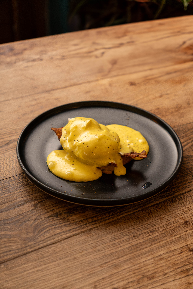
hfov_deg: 27.3
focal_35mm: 50
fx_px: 398
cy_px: 144
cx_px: 96
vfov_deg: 40.0
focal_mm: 33
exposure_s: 1/160
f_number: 2.8
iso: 500
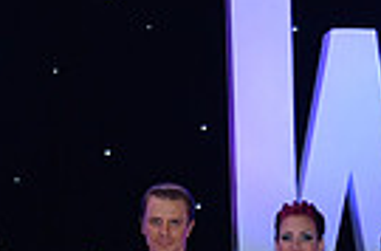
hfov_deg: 8.3
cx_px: 291
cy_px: 461
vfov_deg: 5.4
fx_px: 2637
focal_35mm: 250
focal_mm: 58
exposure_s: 1/200
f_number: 5
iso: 1600
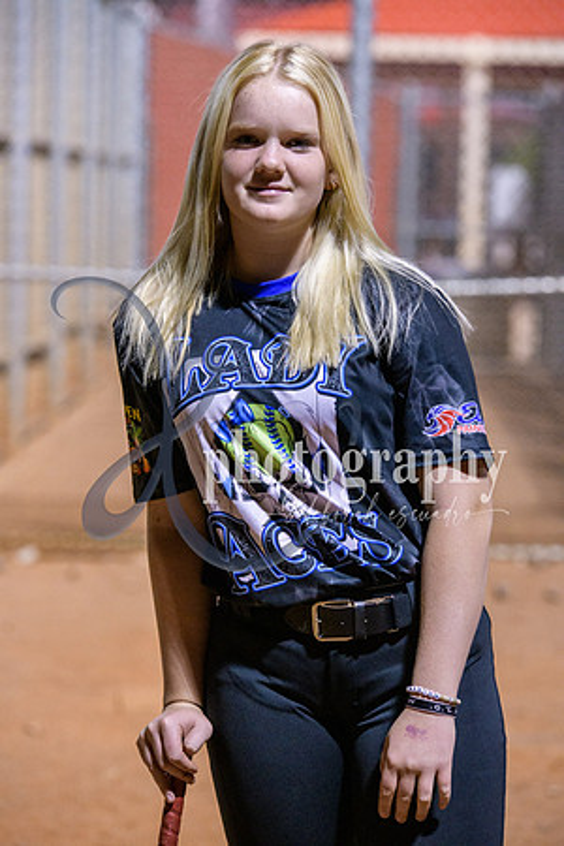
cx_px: 282
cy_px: 423
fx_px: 3172
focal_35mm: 135
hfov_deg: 10.2
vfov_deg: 15.2
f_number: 5
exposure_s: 1/250
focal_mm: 135
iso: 4000
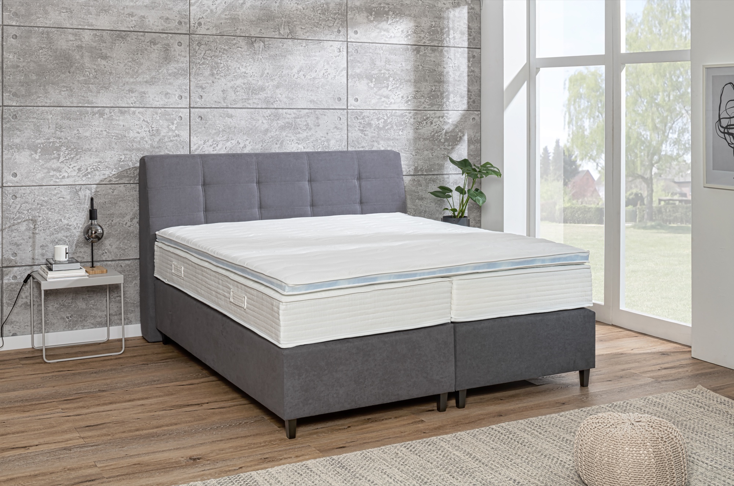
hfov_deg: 43.7
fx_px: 915
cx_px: 367
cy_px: 243
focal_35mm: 45
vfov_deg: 29.7
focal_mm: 45
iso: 100
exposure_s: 1/3
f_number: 16
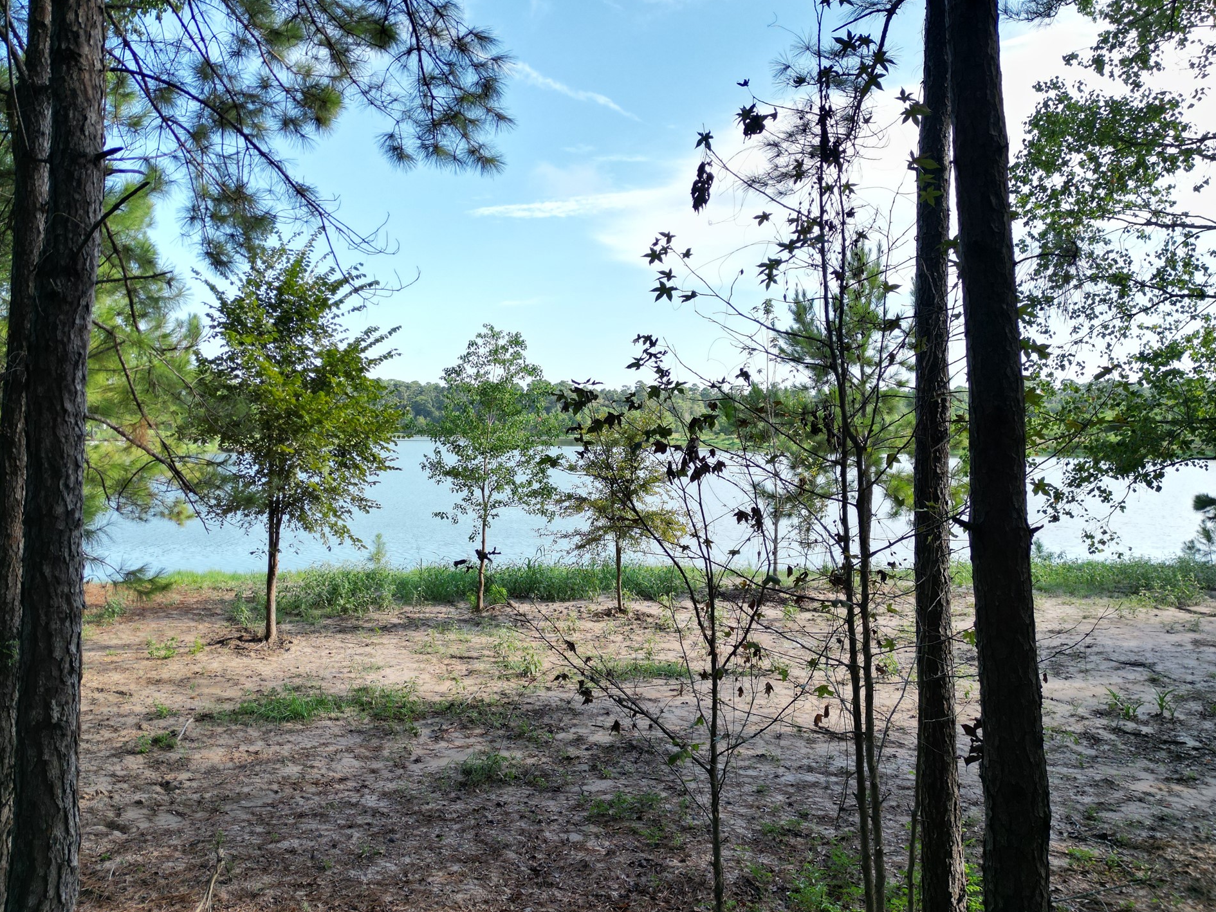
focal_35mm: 26
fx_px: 913
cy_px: 435
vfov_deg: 53.1
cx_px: 565
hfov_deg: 67.2
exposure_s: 1/1000
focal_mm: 6.72
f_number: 1.7
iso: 100
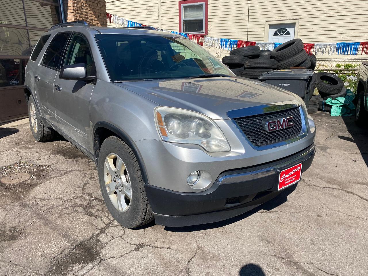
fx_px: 276
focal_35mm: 26
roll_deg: +0.2
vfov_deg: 53.1
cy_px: 138
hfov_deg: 67.3
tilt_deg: -16.2
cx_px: 184
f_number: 1.8
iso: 32
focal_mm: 4.25
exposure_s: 1/3205
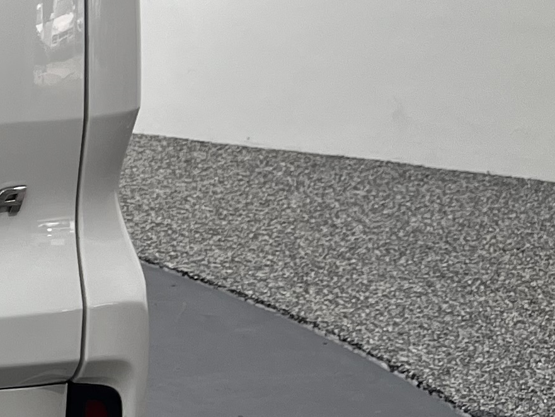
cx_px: -598
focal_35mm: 119
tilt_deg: -9.2
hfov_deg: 13.7
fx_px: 1908
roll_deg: +0.1
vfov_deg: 12.4
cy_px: 64
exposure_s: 1/334
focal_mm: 5.1
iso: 50
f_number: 1.6
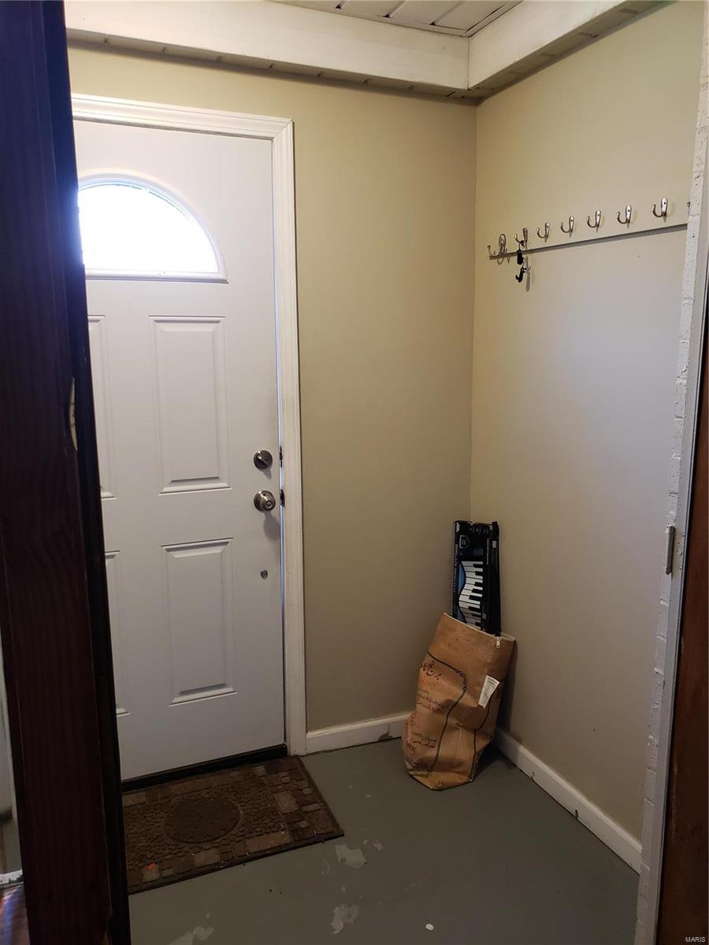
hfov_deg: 53.1
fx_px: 710
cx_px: 354
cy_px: 472
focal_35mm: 26
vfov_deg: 67.3
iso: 400
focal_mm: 4.3
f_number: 2.4
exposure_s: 1/60
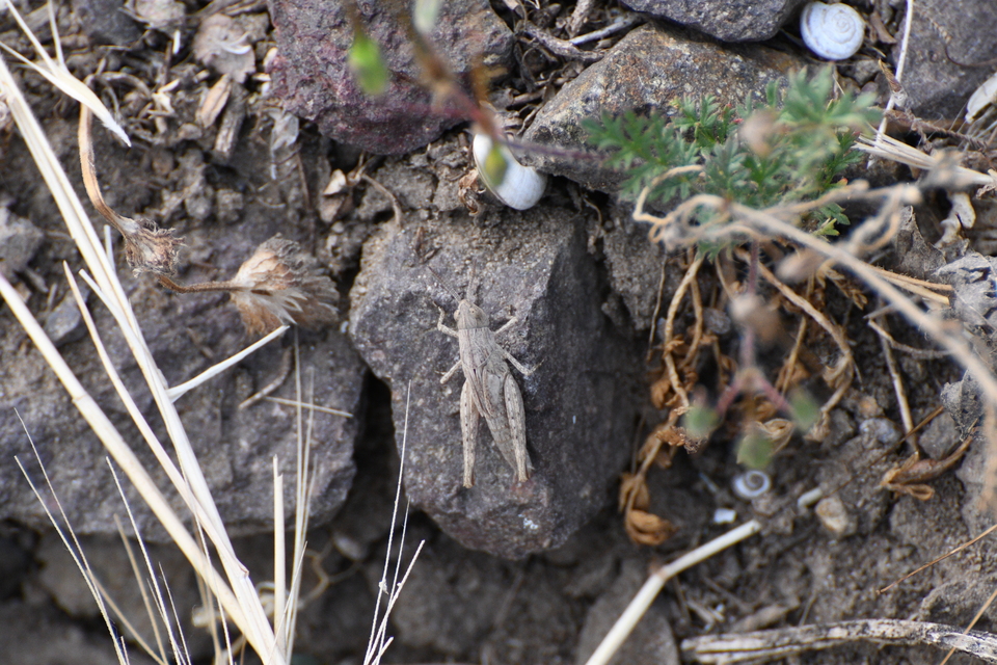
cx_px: 498
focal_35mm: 450
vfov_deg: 3.1
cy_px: 332
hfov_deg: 4.6
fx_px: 12462
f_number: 9
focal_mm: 300
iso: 1600
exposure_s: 1/1000
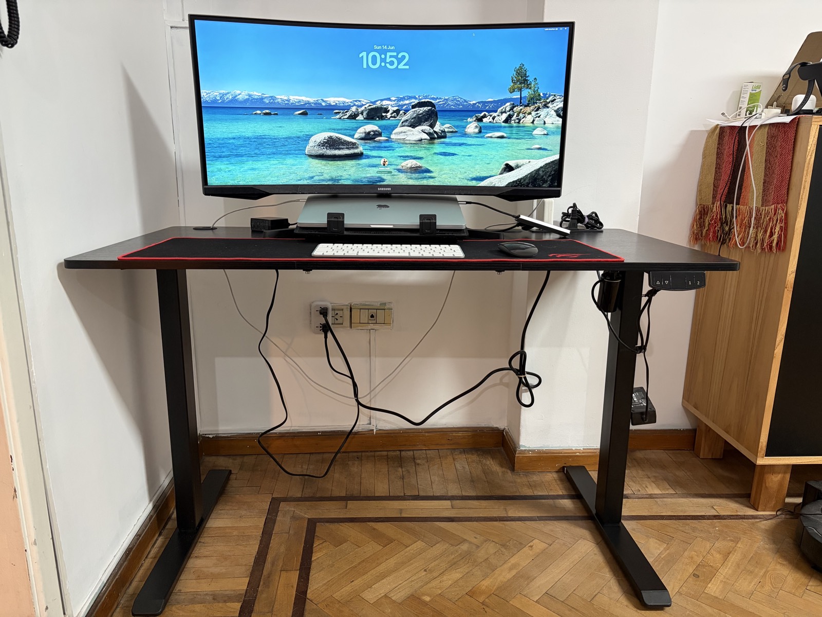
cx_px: 411
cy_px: 308
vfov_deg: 53.1
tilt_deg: -12.6
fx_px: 617
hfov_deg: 67.3
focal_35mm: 26
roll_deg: -0.5
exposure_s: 1/50
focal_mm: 5.96
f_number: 1.6
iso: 250
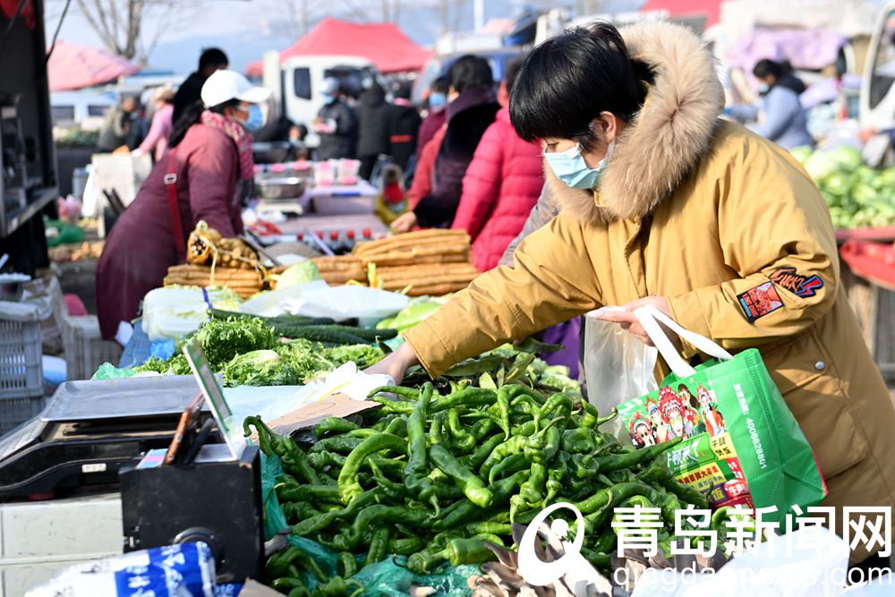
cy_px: 298
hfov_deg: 28.8
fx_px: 1740
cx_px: 448
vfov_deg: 19.5
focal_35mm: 70
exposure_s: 1/400
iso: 180
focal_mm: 70
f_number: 5
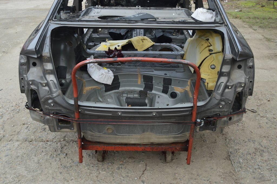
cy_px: 92
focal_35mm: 36
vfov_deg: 36.8
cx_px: 138
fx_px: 277
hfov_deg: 53.2
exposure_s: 1/160
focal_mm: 24
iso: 400
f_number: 9
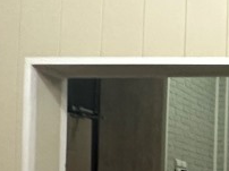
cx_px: 442
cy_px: 204
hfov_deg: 18.9
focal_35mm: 71
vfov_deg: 19.5
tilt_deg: +3.3
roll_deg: +0.1
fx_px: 469
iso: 640
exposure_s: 1/50
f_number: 2.2
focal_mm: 2.22
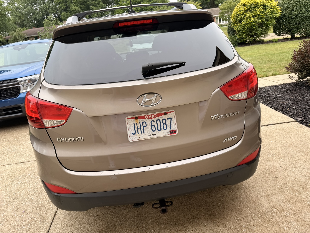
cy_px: 116
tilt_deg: -20.8
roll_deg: +7.3
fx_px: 215
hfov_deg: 71.6
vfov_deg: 56.8
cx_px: 155
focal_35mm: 24
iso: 80
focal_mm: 6.76
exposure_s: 1/421
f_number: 1.78
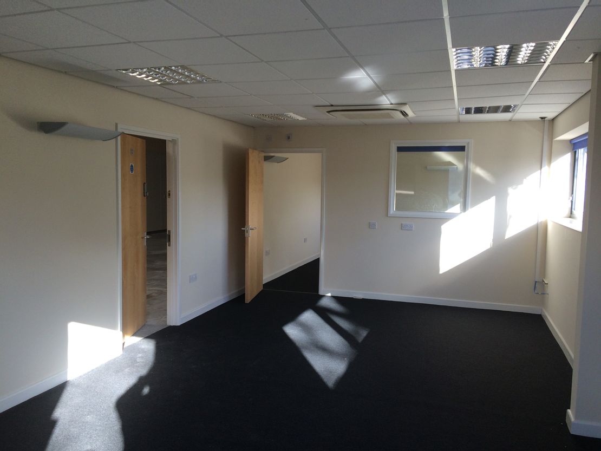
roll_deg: +0.5
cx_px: 300
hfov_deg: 61.6
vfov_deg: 48.2
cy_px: 226
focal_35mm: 29
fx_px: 504
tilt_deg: -3.7
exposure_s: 1/100
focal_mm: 4.15
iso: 50
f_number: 2.2
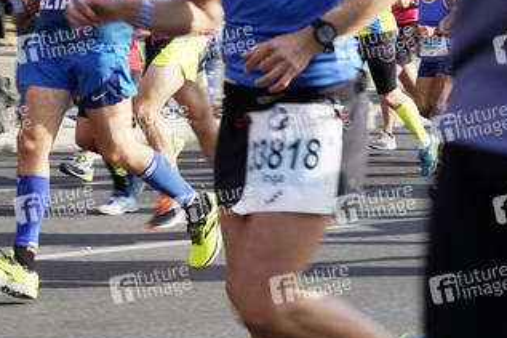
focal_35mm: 121
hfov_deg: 16.9
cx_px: 172
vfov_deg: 11.3
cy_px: 165
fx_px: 1703
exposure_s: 1/125
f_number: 11
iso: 100
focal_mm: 85
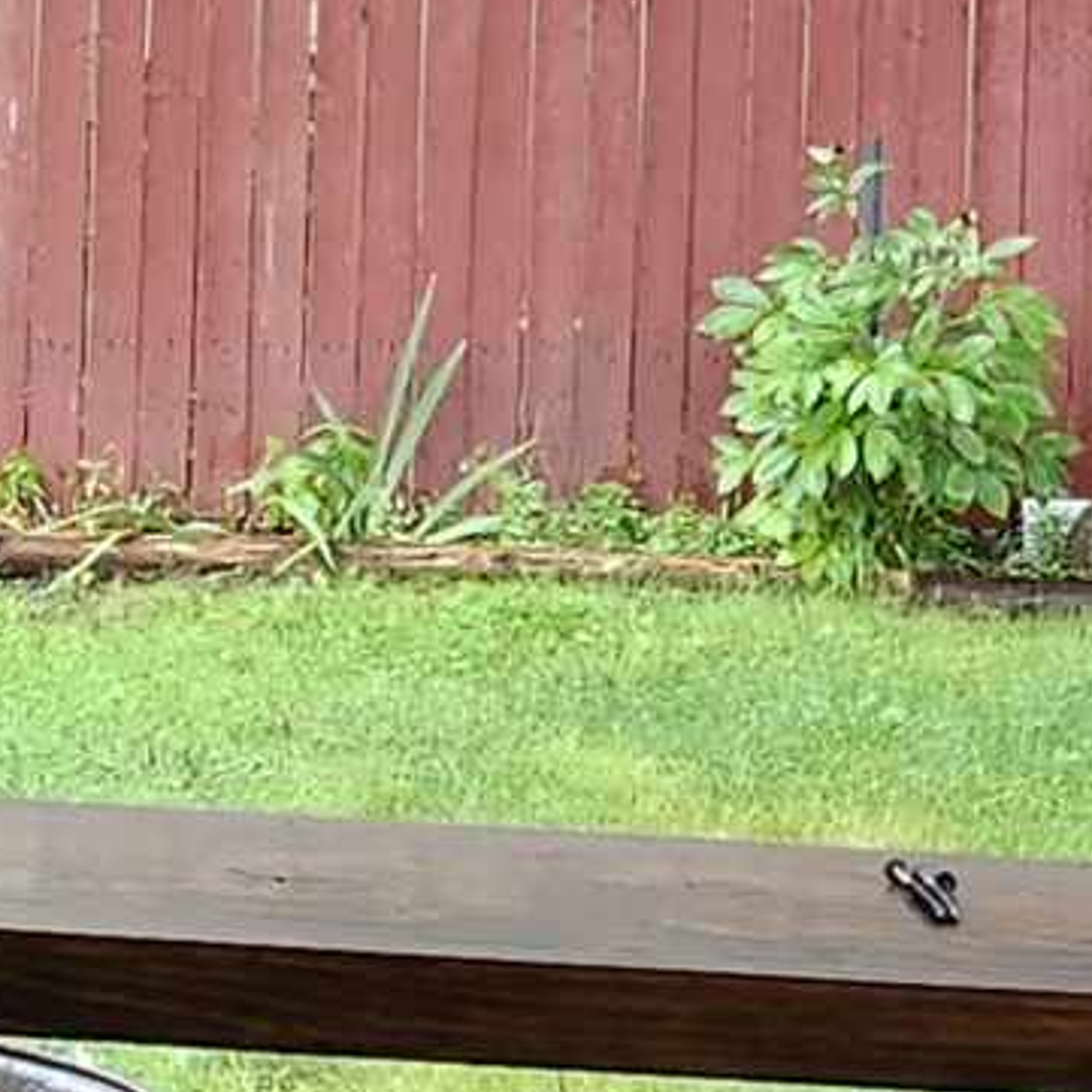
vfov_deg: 9.9
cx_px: -312
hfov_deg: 9.9
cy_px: -290
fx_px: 6174
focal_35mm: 173
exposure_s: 1/120
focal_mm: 5.54
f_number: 1.8
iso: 200
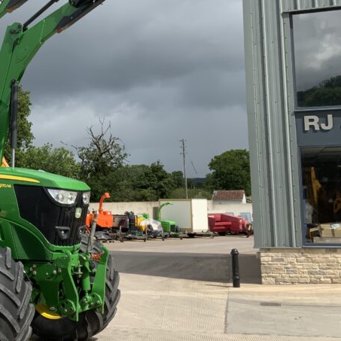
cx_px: 29
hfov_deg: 28.3
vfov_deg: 29.5
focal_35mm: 58
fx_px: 646
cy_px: 138
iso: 20
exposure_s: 1/2058
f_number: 1.8
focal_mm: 3
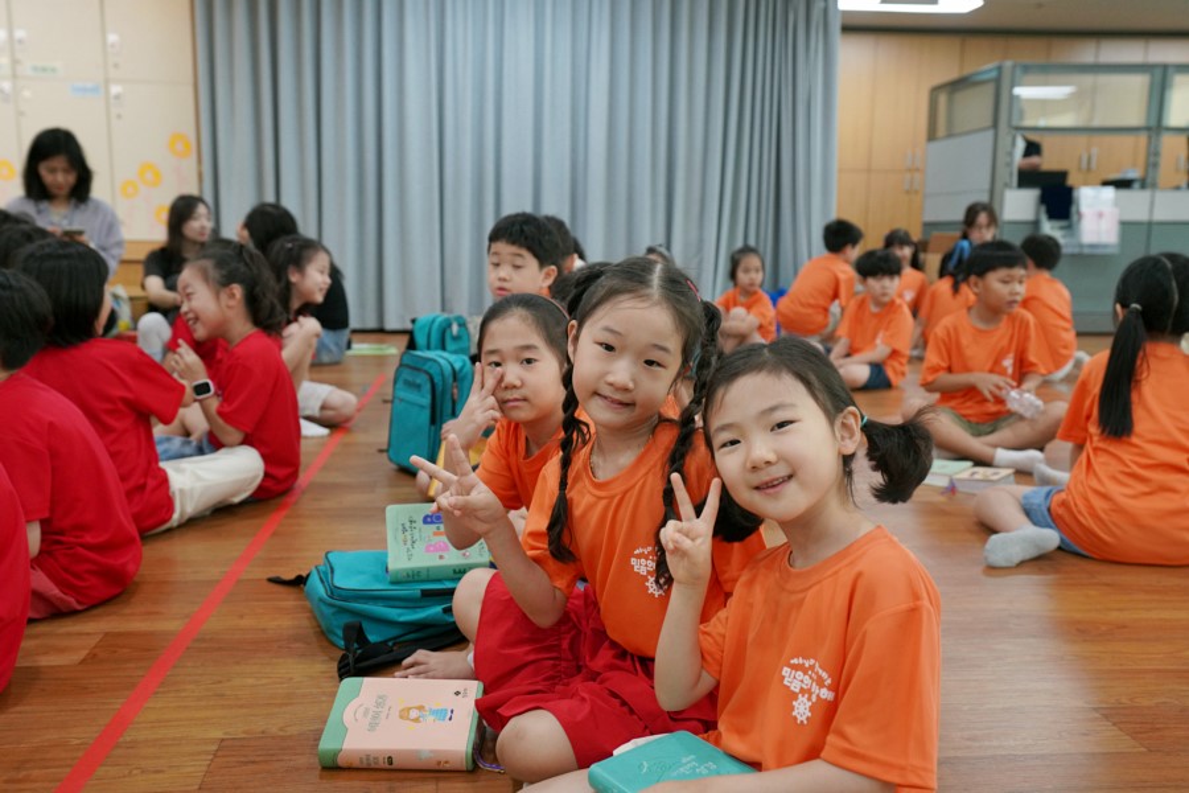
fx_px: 1123
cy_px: 396
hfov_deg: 55.8
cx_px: 594
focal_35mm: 34
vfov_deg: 38.9
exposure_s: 1/160
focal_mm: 34
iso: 2000
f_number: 4
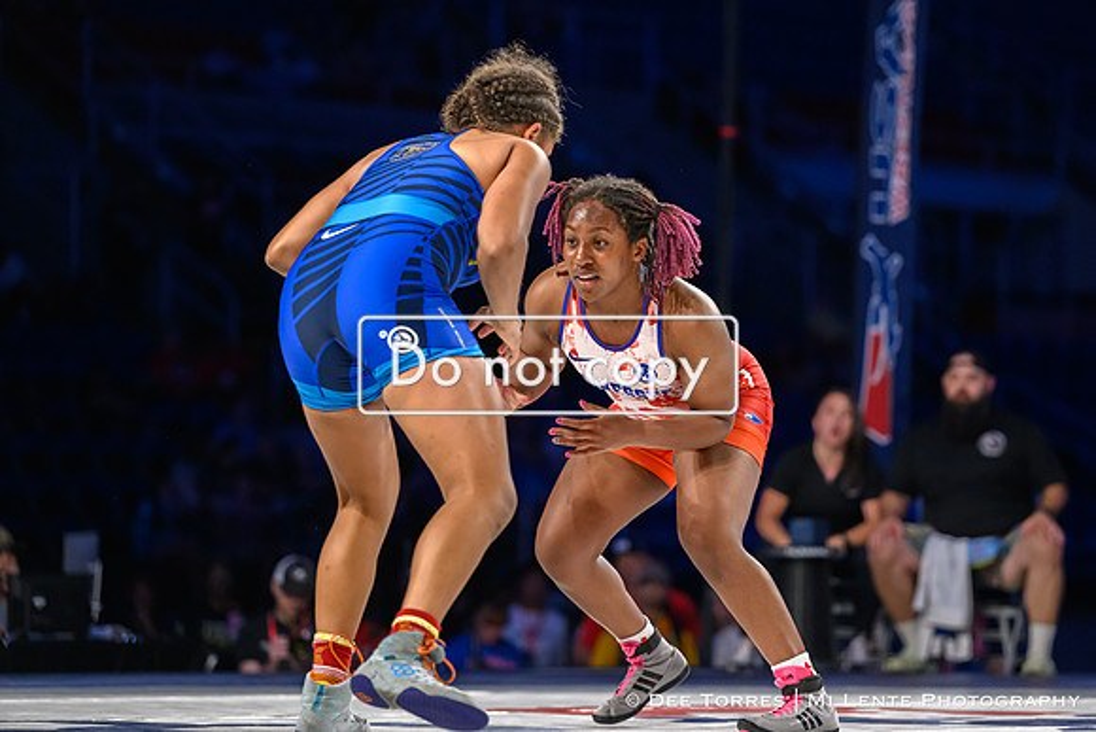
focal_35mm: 157
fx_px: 4772
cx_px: 628
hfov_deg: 13.1
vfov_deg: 8.8
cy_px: 316
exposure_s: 1/800
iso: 4000
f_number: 2.8
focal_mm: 135
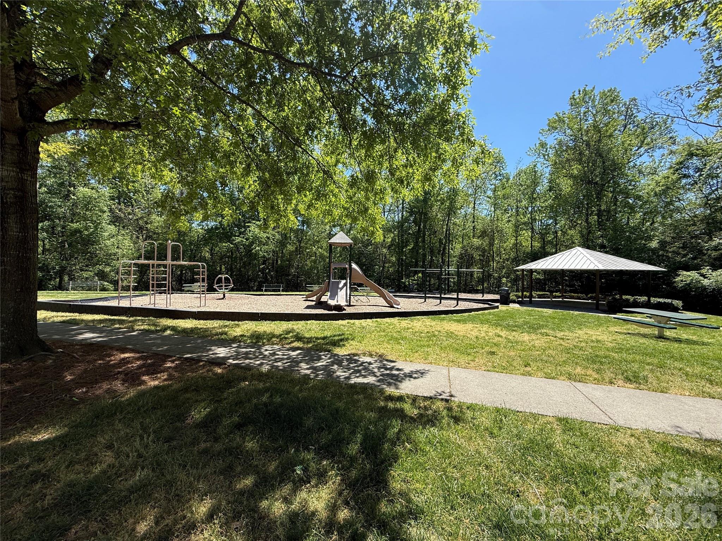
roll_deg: -1.1
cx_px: 361
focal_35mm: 14
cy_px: 270
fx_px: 292
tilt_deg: +0.5
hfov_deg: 102.1
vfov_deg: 85.7
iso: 50
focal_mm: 2.22
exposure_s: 1/888
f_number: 2.2
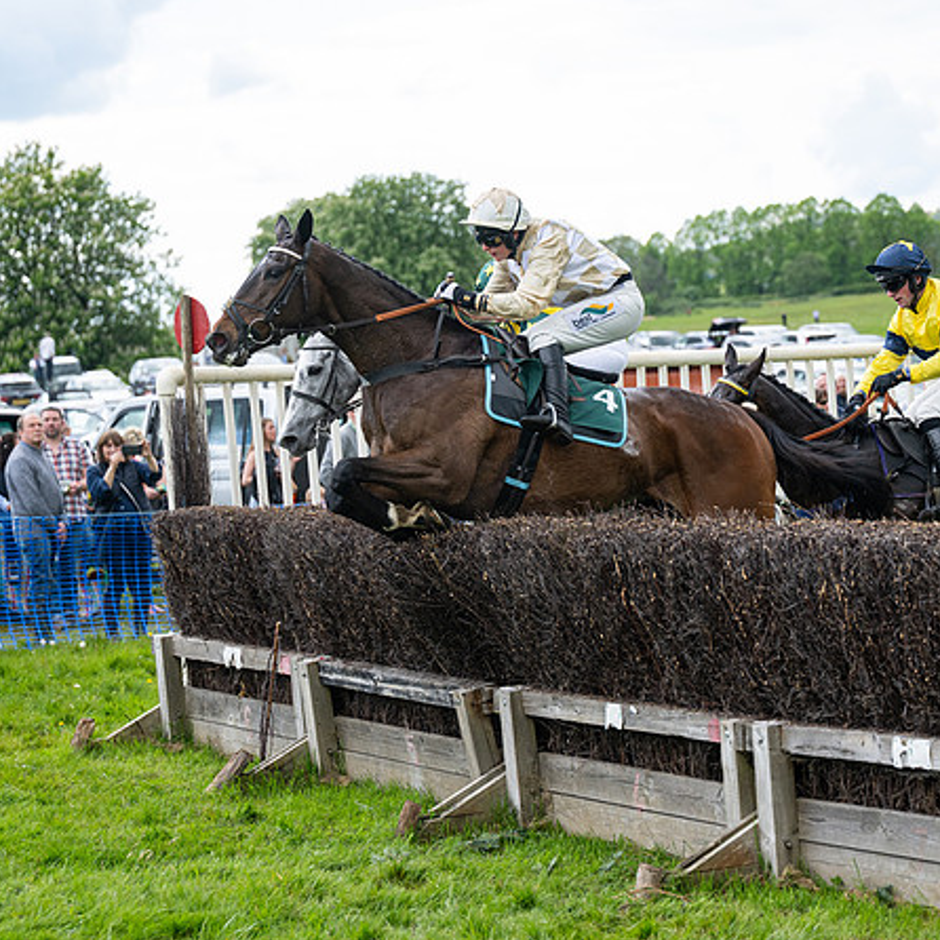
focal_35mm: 98
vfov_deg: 17.7
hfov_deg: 17.7
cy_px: 480
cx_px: 592
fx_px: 3011
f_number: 2.8
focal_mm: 70
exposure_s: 1/2500
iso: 400
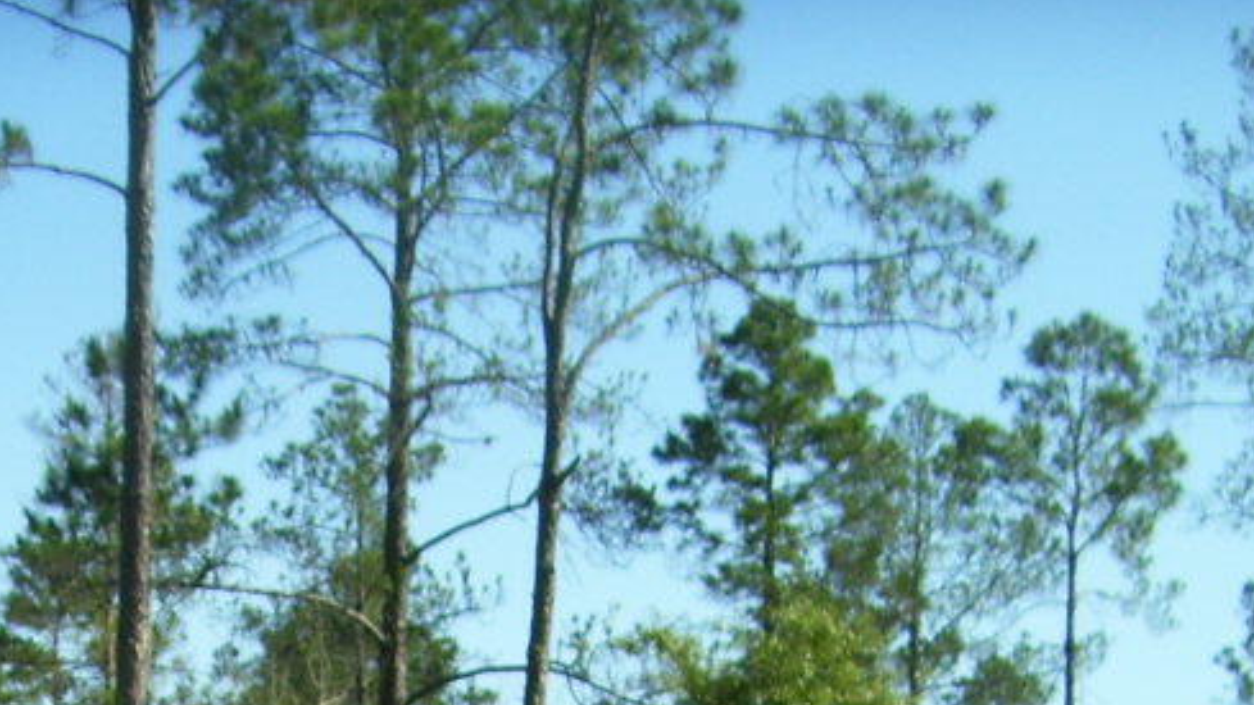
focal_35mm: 99
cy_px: 1049
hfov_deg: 20.8
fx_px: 3292
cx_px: -31
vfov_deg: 11.7
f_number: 4.8
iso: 80
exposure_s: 1/350
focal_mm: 6
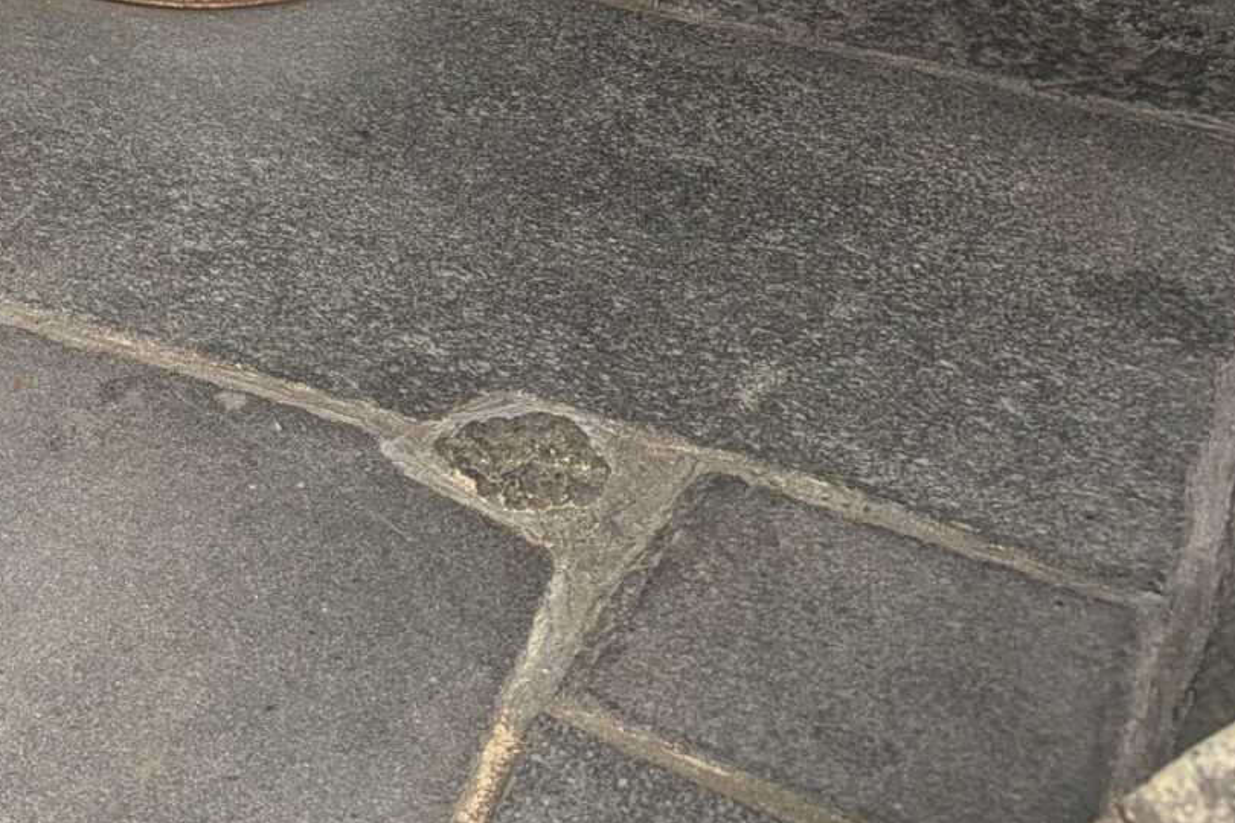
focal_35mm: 79
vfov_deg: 14.8
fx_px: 2710
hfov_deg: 24.1
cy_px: -709
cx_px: -102
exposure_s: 1/320
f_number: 1.85
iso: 46
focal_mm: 6.81
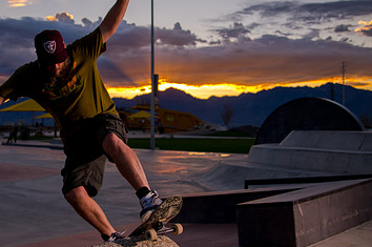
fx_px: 485
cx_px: 119
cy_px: 114
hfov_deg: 41.3
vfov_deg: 28.6
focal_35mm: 47
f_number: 4
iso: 250
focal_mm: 24
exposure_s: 1/500
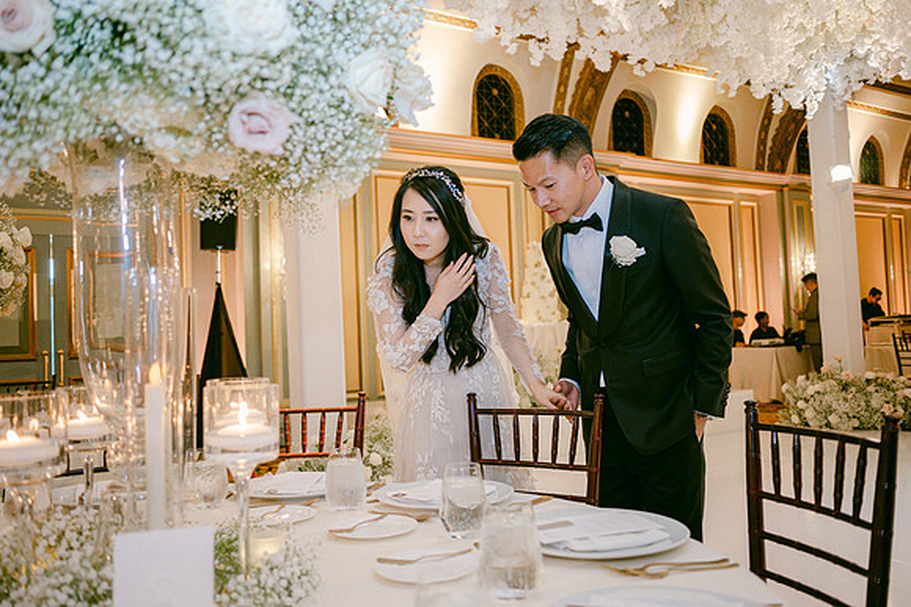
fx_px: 720
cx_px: 456
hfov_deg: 64.6
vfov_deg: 45.7
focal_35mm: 28
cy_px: 304
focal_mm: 28
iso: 1600
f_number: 2.8
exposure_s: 1/125
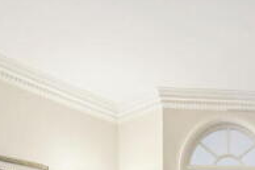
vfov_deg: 20.0
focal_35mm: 54
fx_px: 382
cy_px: 283
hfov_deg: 36.2
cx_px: 185
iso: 320
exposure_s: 1/6
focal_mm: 16
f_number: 8
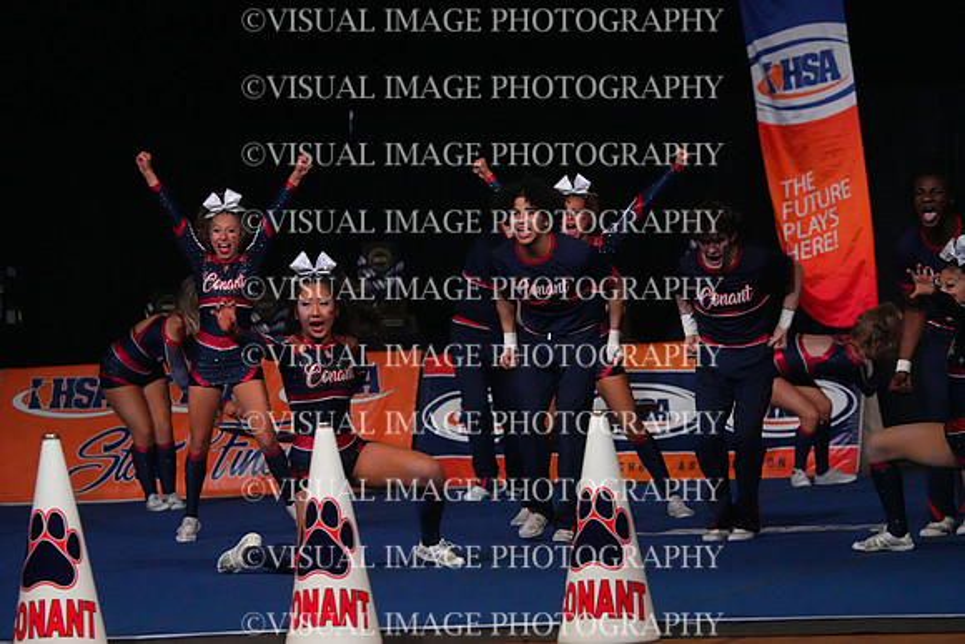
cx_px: 482
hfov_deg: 10.3
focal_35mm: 200
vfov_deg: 6.9
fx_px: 5362
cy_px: 322
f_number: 5.6
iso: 16000
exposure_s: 1/1250
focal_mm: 200
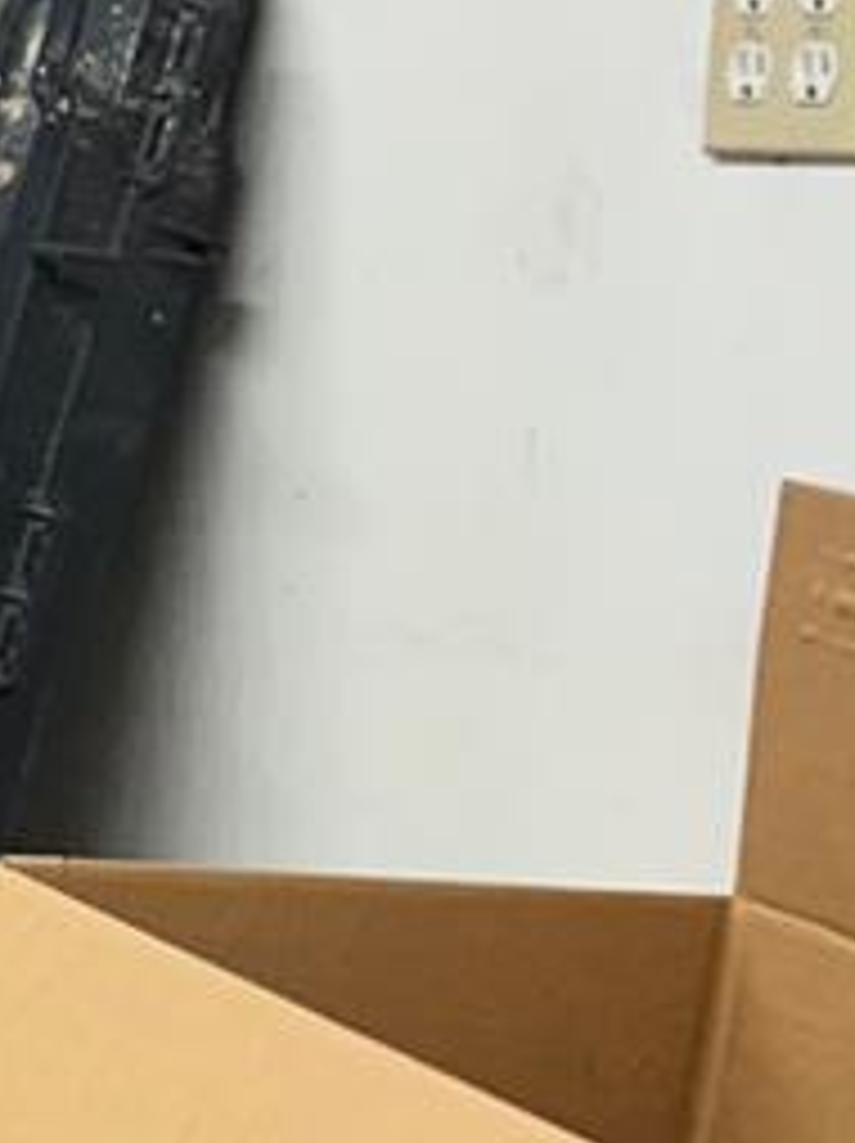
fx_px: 4684
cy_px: 922
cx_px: -754
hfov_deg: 9.8
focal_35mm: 142
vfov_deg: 13.8
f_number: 1.78
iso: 200
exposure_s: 1/60
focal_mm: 6.86
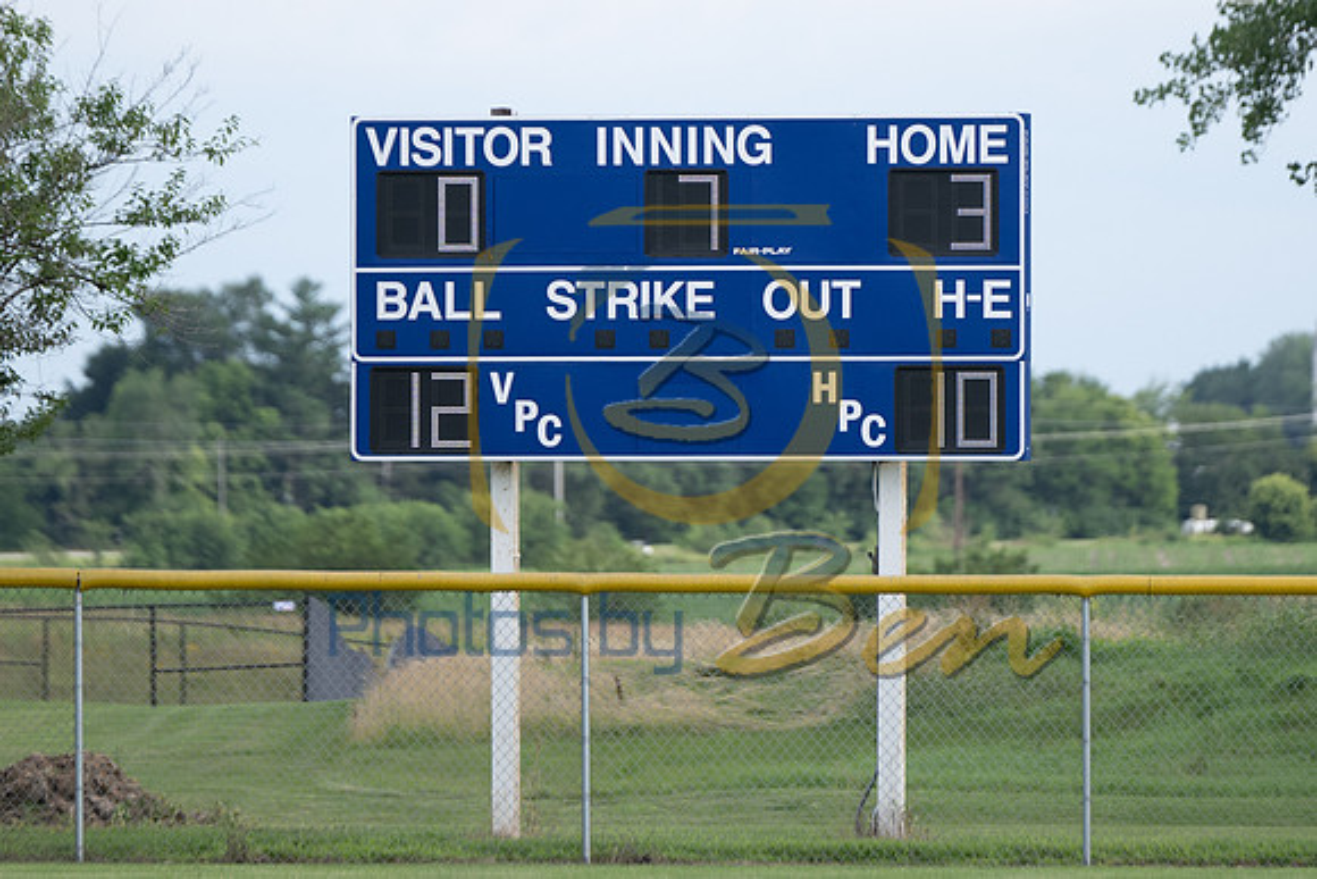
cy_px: 205
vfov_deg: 2.9
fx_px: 17458
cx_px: 690
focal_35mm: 477
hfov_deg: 4.3
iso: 320
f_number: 2.8
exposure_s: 1/1600
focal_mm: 200
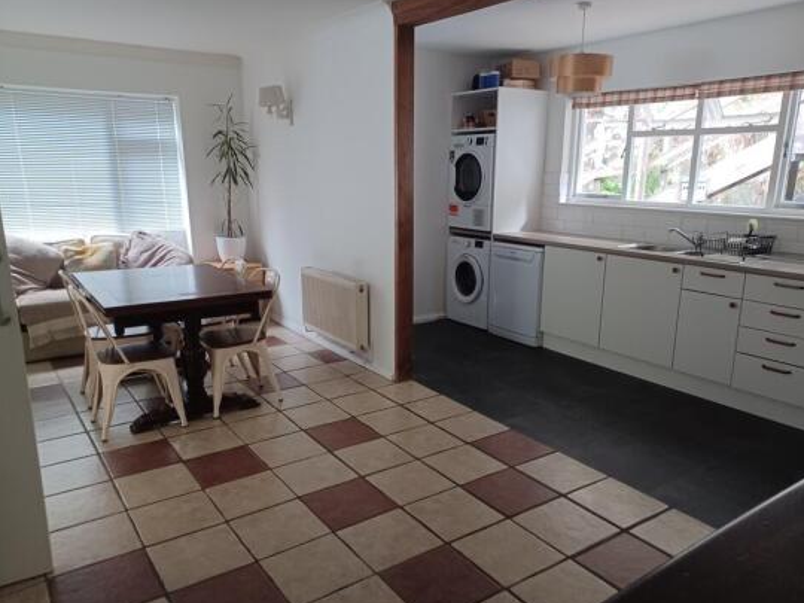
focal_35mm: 27
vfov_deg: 51.3
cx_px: 409
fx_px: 627
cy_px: 318
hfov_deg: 65.3
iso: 320
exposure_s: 1/25
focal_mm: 4.6
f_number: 1.8
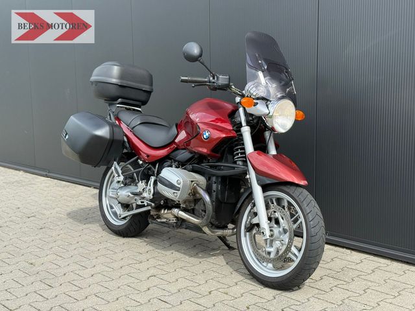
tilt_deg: -7.3
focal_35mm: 48
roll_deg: +0.6
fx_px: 575
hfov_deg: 39.7
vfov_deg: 30.3
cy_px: 156
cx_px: 208
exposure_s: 1/1678
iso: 100
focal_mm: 6.76
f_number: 1.78
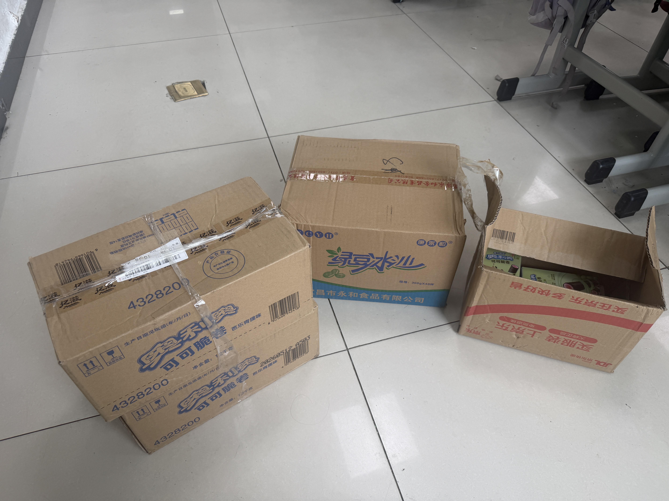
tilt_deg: -49.0
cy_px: 250
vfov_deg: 56.8
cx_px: 334
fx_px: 464
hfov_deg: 71.6
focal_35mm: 24
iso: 80
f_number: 1.78
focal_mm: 6.76
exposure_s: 1/100
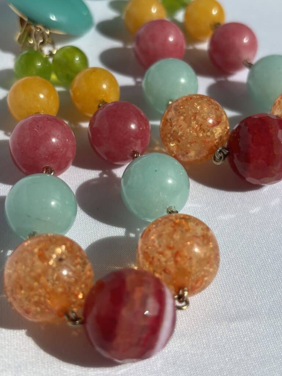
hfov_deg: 28.0
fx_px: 565
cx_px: 141
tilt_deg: -45.6
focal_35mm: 52
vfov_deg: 36.8
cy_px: 188
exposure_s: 1/2933
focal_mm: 5.96
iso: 40
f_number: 1.6
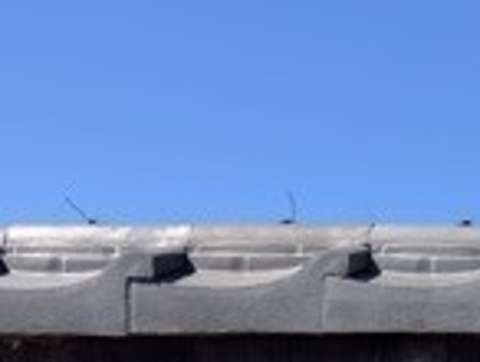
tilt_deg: -1.8
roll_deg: -0.6
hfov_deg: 15.8
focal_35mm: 115
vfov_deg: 11.7
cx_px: 697
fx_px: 1597
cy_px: 711
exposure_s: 1/2088
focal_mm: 3.99
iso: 32
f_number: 1.8
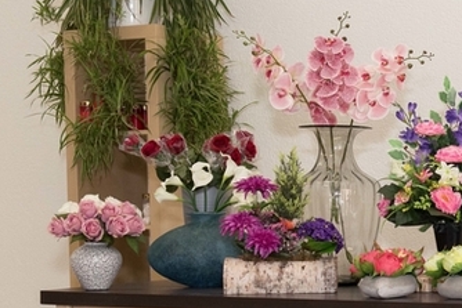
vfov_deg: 13.8
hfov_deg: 19.1
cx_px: 601
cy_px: 240
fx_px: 1271
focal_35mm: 99
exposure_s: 1/160
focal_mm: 34
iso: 1000
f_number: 6.3
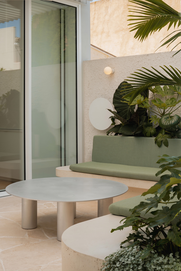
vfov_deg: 40.3
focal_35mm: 49
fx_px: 370
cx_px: 90
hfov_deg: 27.5
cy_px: 136
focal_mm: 49
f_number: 10
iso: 640
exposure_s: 1/400
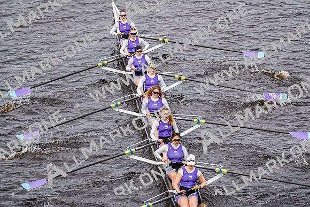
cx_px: 155
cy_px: 104
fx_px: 1723
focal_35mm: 200
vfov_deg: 6.9
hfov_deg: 10.3
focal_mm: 200
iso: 250
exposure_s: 1/2000
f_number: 2.8
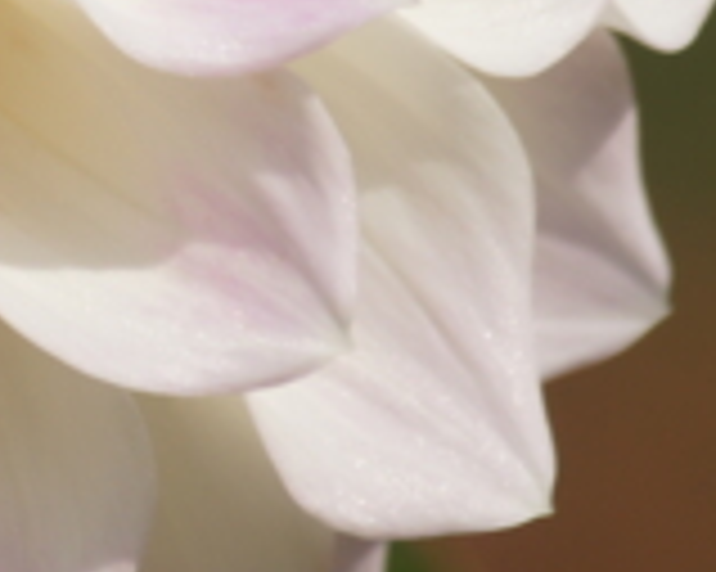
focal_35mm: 2122
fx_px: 44939
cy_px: -212
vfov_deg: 0.7
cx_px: -428
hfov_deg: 0.9
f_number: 6.3
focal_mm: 300
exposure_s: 1/800
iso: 100
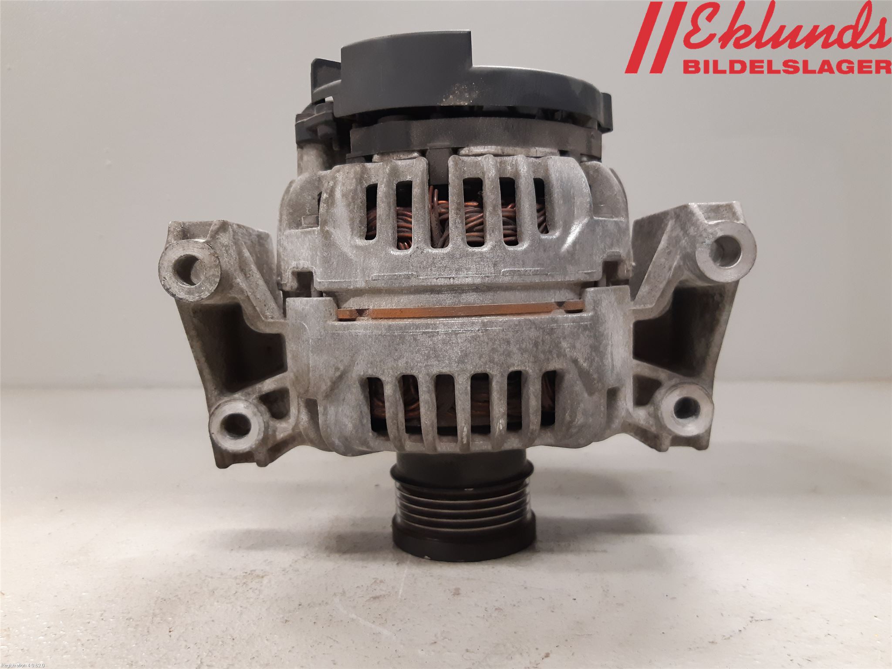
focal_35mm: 26
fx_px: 670
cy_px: 334
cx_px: 446
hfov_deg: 67.3
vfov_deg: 53.1
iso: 200
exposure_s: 1/50
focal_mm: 3.93
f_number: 1.7
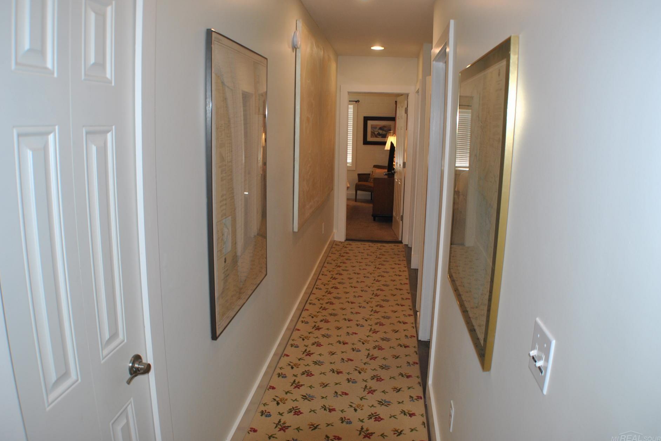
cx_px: 334
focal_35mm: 34
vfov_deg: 38.9
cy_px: 216
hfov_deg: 55.8
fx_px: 624
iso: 200
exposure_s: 1/60
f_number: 3.5
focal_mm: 22
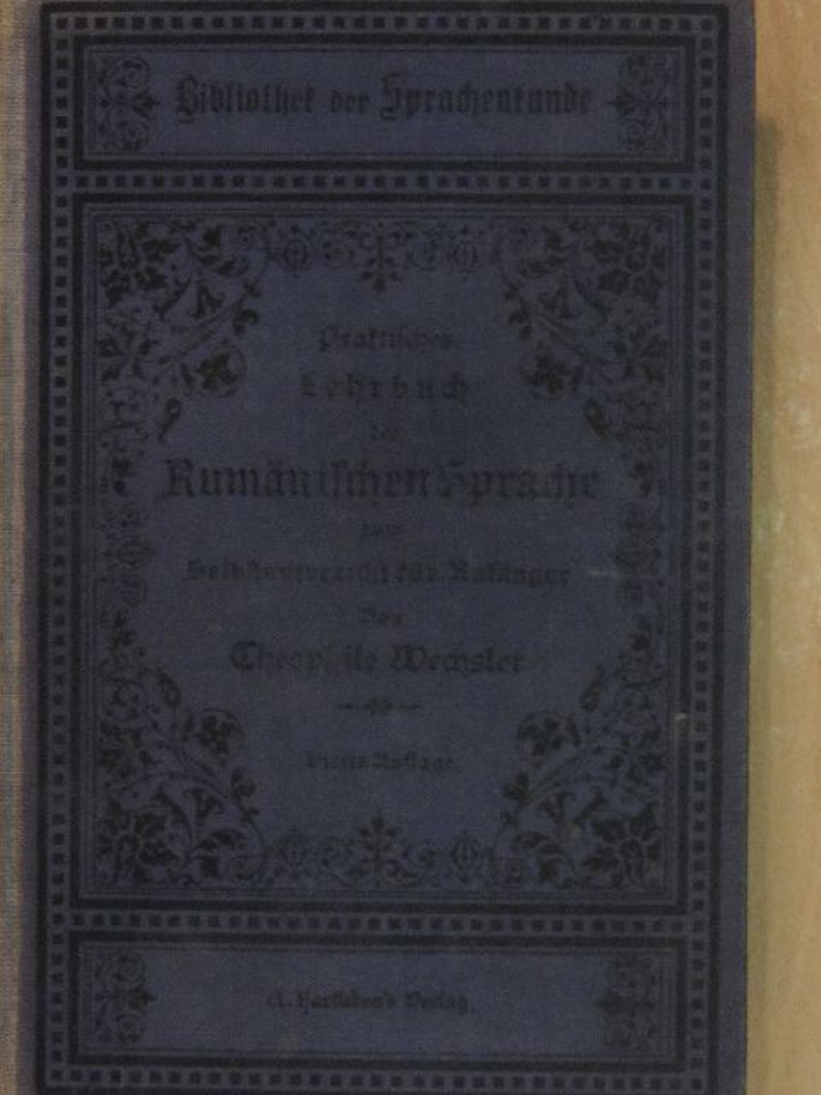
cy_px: 548
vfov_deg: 26.0
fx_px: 2372
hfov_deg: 19.6
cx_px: 410
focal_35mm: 75
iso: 1600
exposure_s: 1/100
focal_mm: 13.3
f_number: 3.9
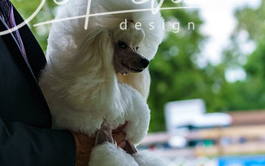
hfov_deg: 16.4
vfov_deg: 10.3
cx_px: 93
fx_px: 918
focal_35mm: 127
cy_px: 50
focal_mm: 70
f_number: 4
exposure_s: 1/500
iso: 500
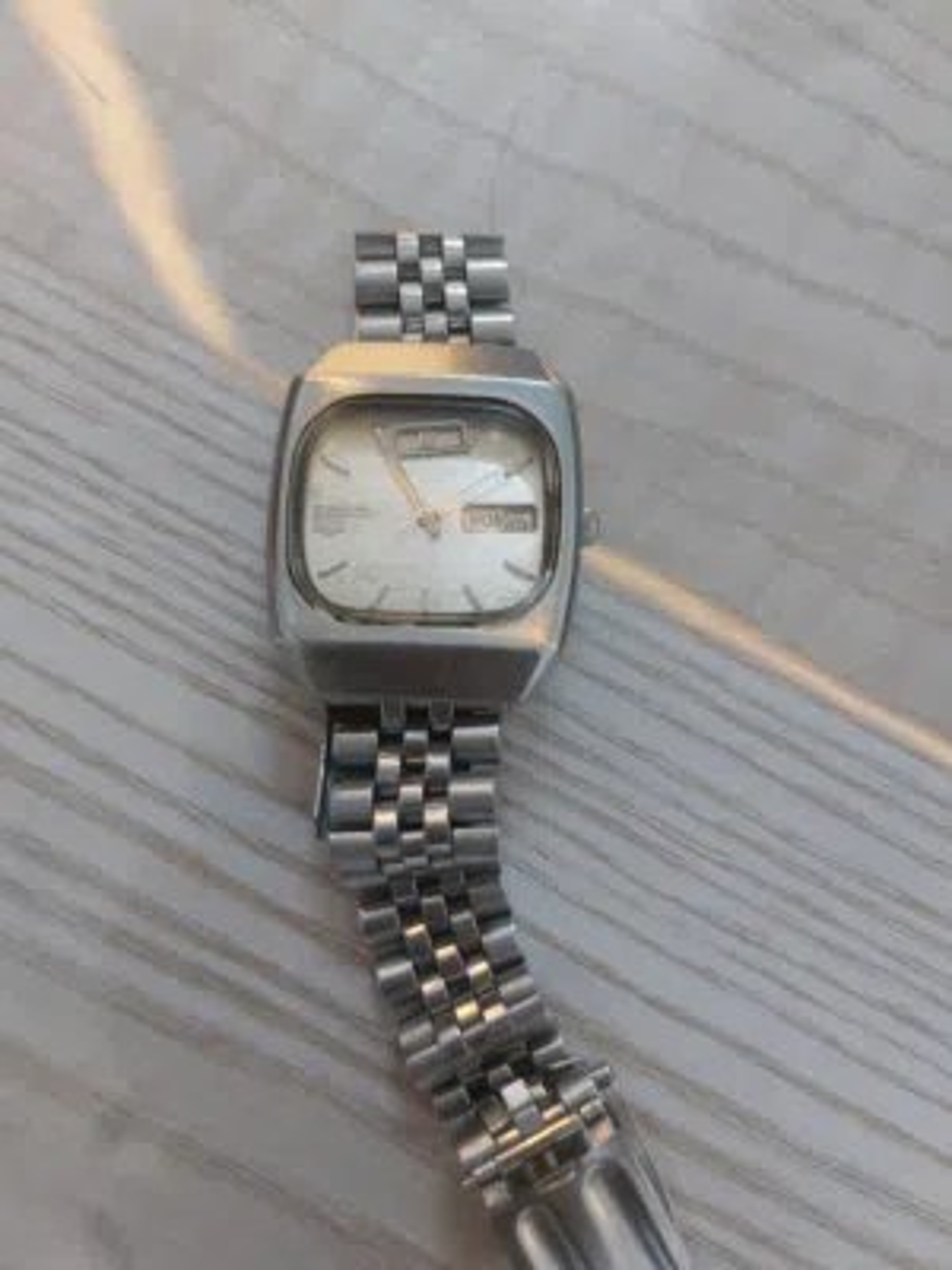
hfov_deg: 54.9
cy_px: 635
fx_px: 917
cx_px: 476
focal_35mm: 25
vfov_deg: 69.4
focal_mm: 5.23
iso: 200
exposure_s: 1/50
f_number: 1.8
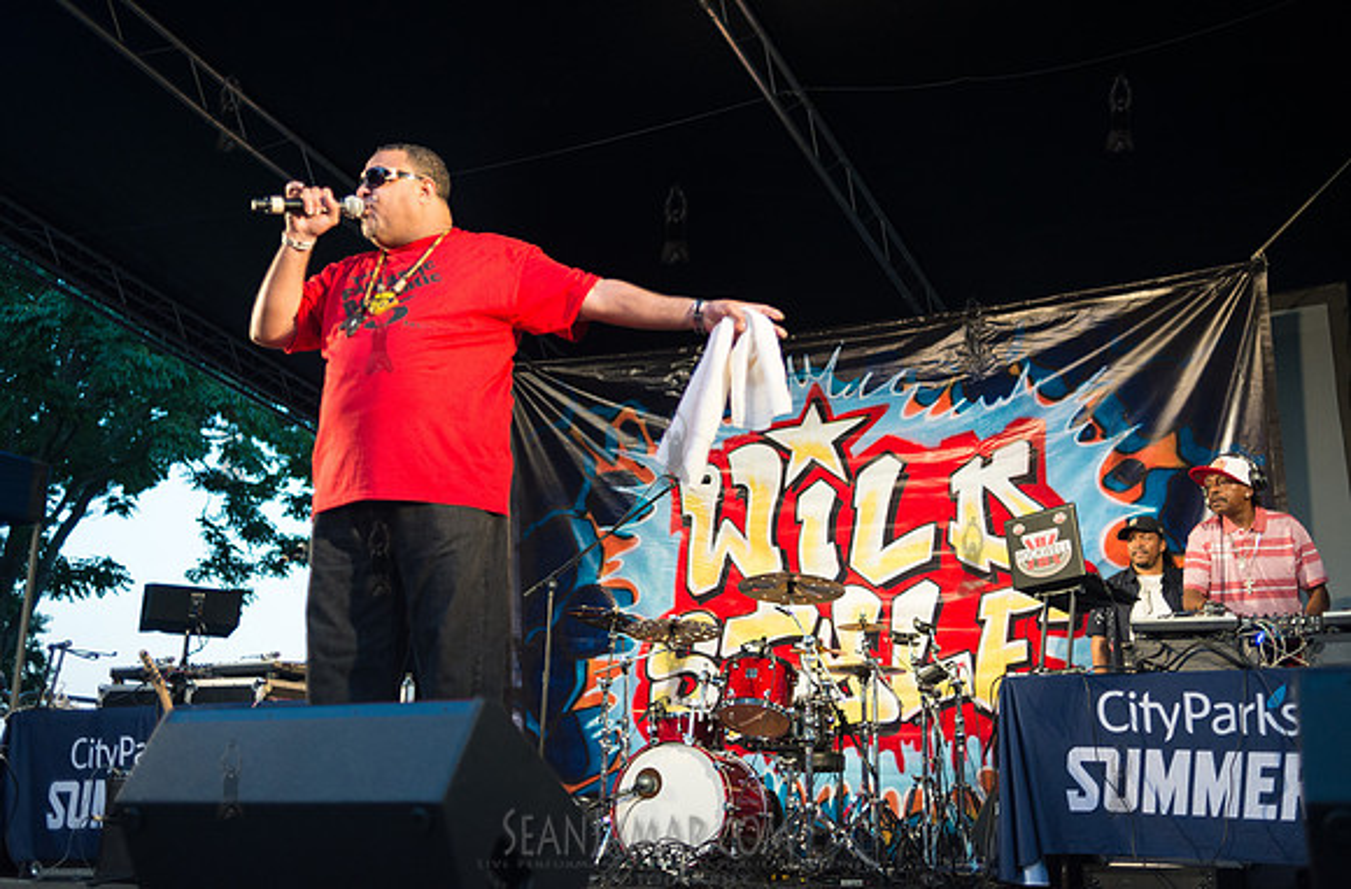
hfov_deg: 51.3
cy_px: 407
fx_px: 1406
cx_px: 723
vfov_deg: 35.1
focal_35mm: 38
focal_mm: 35
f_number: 2
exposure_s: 1/1000
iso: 1000
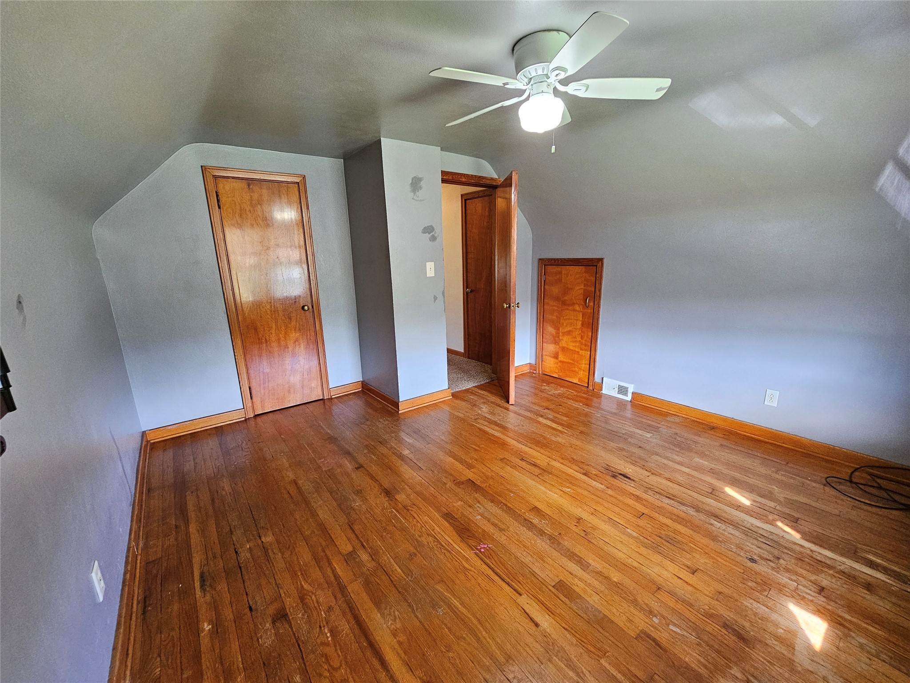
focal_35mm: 13
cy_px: 342
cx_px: 455
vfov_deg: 89.9
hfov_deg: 106.2
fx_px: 342
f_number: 2.2
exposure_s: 1/40
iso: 400
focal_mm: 2.2
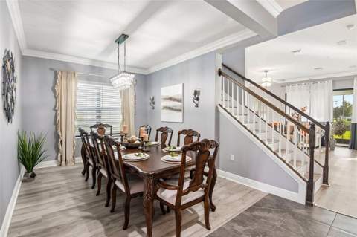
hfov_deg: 93.3
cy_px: 118
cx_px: 178
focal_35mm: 17
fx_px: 168
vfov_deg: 70.3
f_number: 8
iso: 400
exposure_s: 1/8
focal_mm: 17
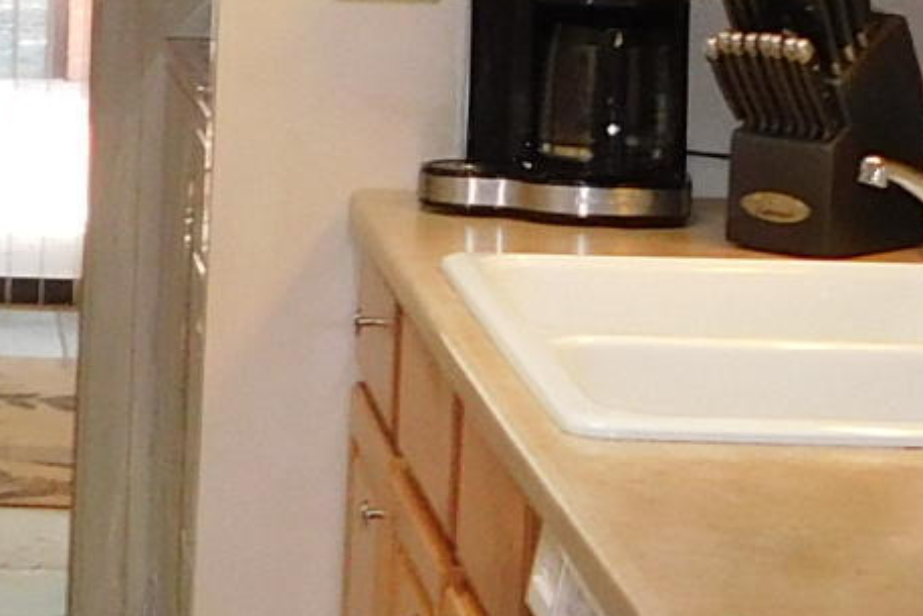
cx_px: -158
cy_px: 101
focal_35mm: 157
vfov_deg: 8.7
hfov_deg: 12.8
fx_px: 4026
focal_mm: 4
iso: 200
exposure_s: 1/30
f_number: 3
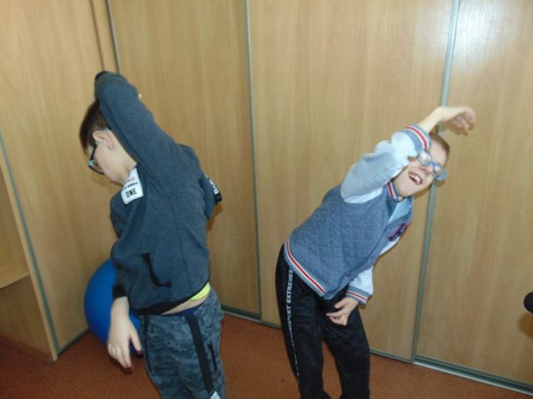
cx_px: 266
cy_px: 200
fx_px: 385
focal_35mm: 25
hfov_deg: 69.4
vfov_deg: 54.9
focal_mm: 4.5
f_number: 3
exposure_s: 1/30
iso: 200
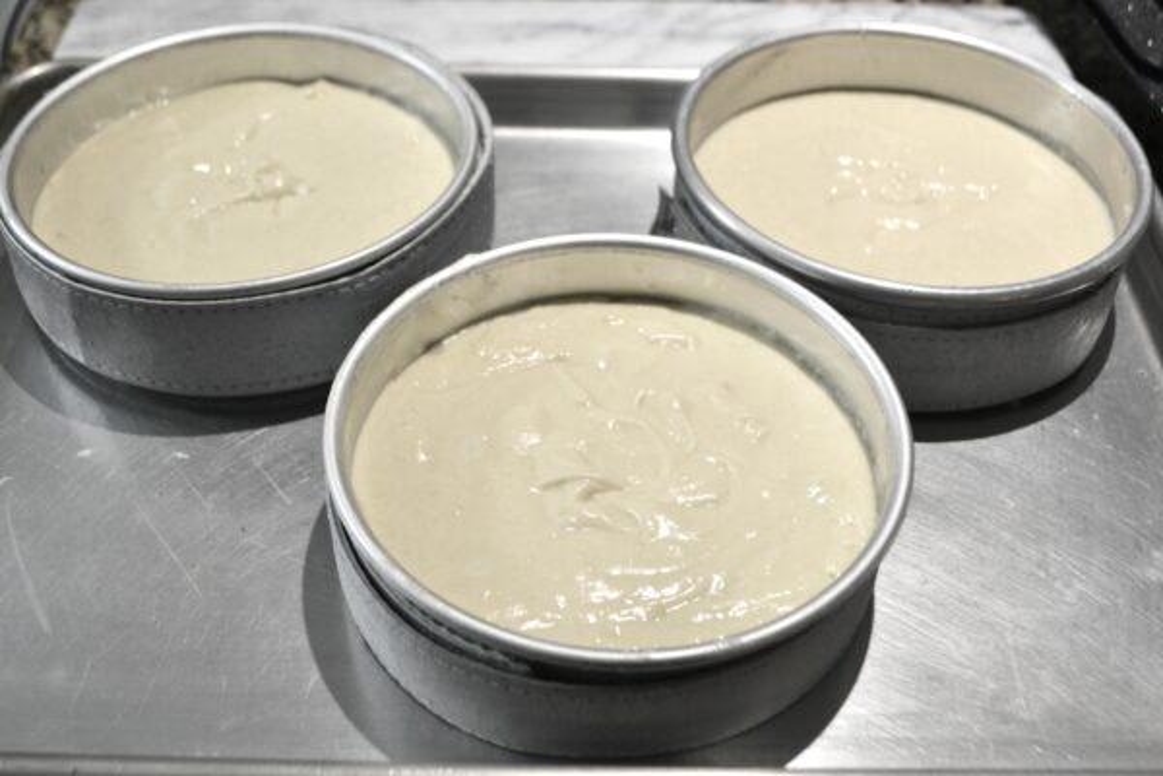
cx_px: 582
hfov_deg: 49.6
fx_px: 1260
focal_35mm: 39
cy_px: 388
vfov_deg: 34.2
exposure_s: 1/30
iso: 400
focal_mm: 26
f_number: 4.2
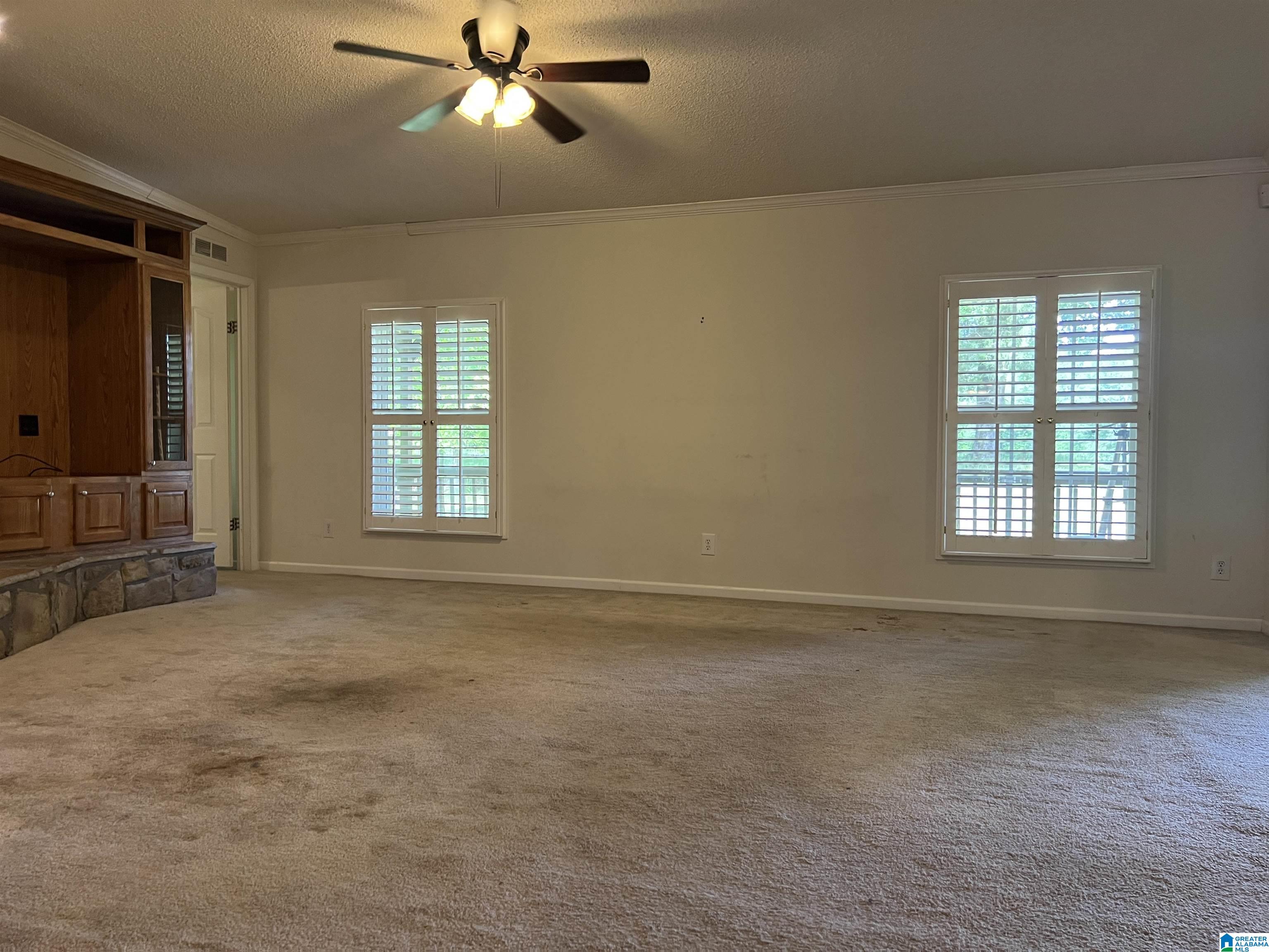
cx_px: 634
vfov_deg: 53.1
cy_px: 476
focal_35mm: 26
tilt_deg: -0.9
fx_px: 953
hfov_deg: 67.3
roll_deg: +0.0
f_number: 1.5
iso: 125
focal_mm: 5.7
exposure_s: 1/60
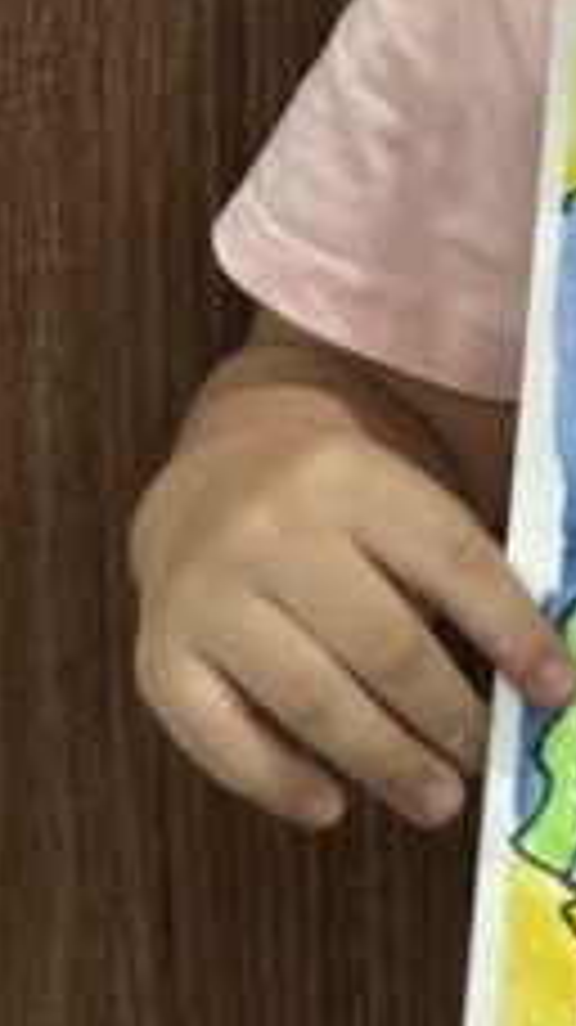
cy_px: -536
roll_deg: -0.4
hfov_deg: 5.1
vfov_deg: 9.2
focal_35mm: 229
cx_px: 1426
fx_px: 6227
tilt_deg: -10.9
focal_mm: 6.76
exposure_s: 1/100
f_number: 1.78
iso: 64
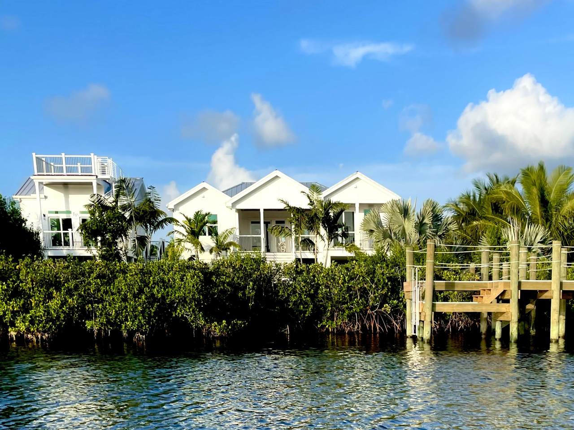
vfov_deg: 53.1
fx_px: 431
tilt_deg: +3.8
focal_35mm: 26
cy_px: 215
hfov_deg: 67.3
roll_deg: +1.5
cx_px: 287
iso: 32
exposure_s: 1/2304
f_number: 1.6
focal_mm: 4.2
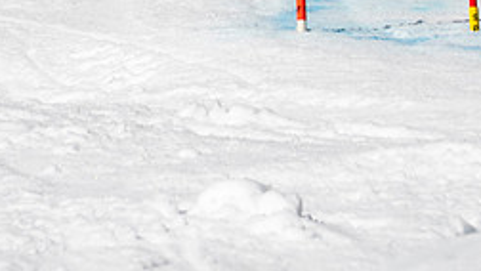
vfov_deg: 0.6
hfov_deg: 1.0
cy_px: -163
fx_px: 27089
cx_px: 62
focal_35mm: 2123
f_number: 8
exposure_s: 1/2000
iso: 200
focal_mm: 400
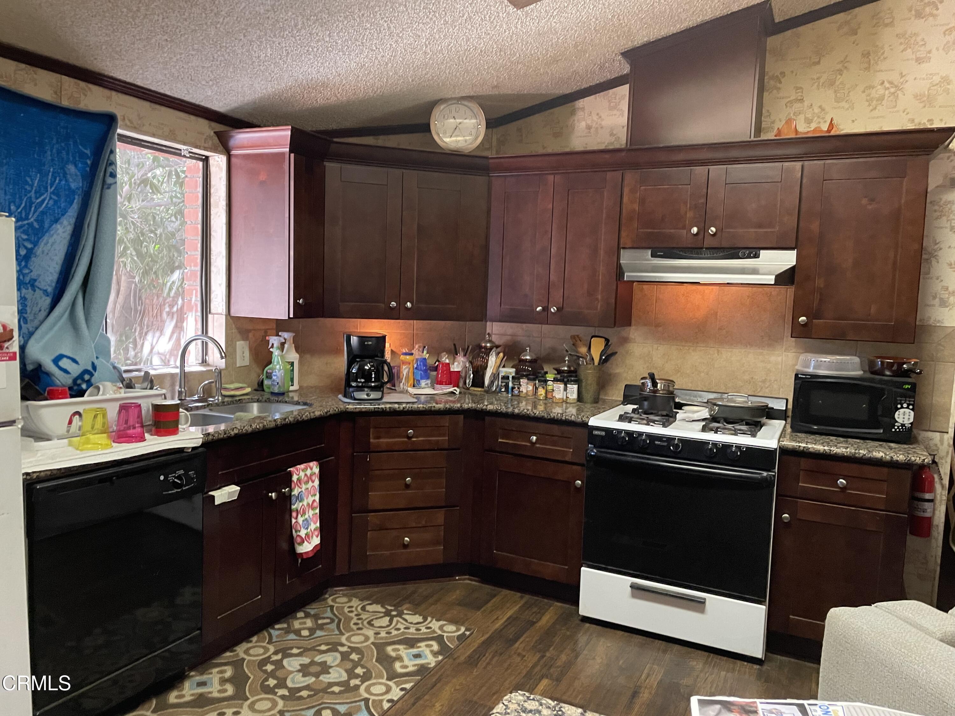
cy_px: 358
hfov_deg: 67.3
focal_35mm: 26
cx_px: 478
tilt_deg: -4.2
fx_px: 717
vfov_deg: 53.1
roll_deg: -1.4
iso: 500
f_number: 1.6
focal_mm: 4.2
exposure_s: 1/40
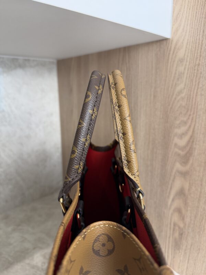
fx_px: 190
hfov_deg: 56.8
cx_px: 103
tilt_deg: -14.0
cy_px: 138
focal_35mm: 24
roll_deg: +0.2
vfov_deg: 71.6
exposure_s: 1/120
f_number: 1.78
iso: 160
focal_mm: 6.76
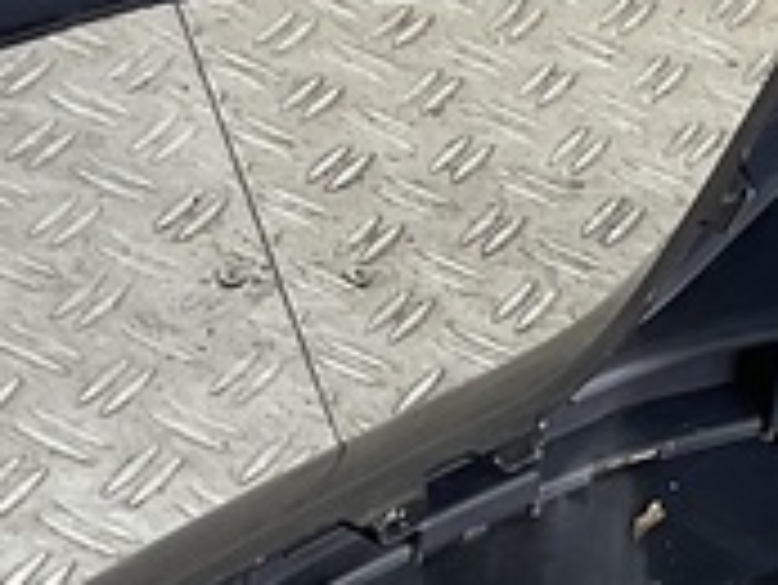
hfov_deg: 11.5
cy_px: 216
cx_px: 877
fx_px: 3801
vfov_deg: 8.8
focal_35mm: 169
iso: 32
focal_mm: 3
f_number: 1.8
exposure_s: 1/120
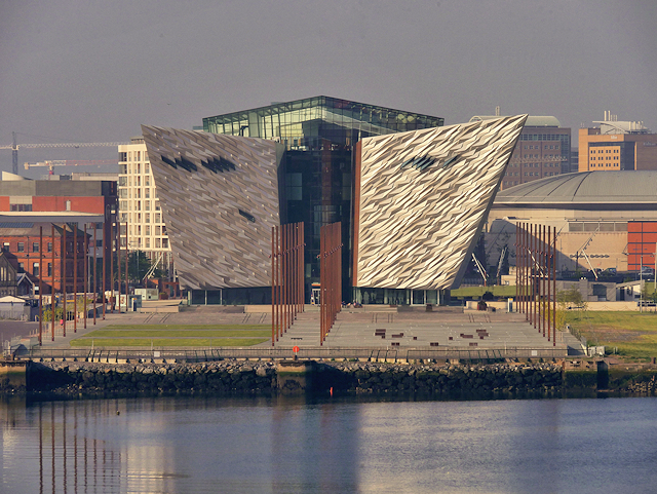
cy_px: 247
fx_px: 5318
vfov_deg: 5.3
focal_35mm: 280
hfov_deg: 7.1
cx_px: 328
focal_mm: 140
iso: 400
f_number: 11
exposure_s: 1/500
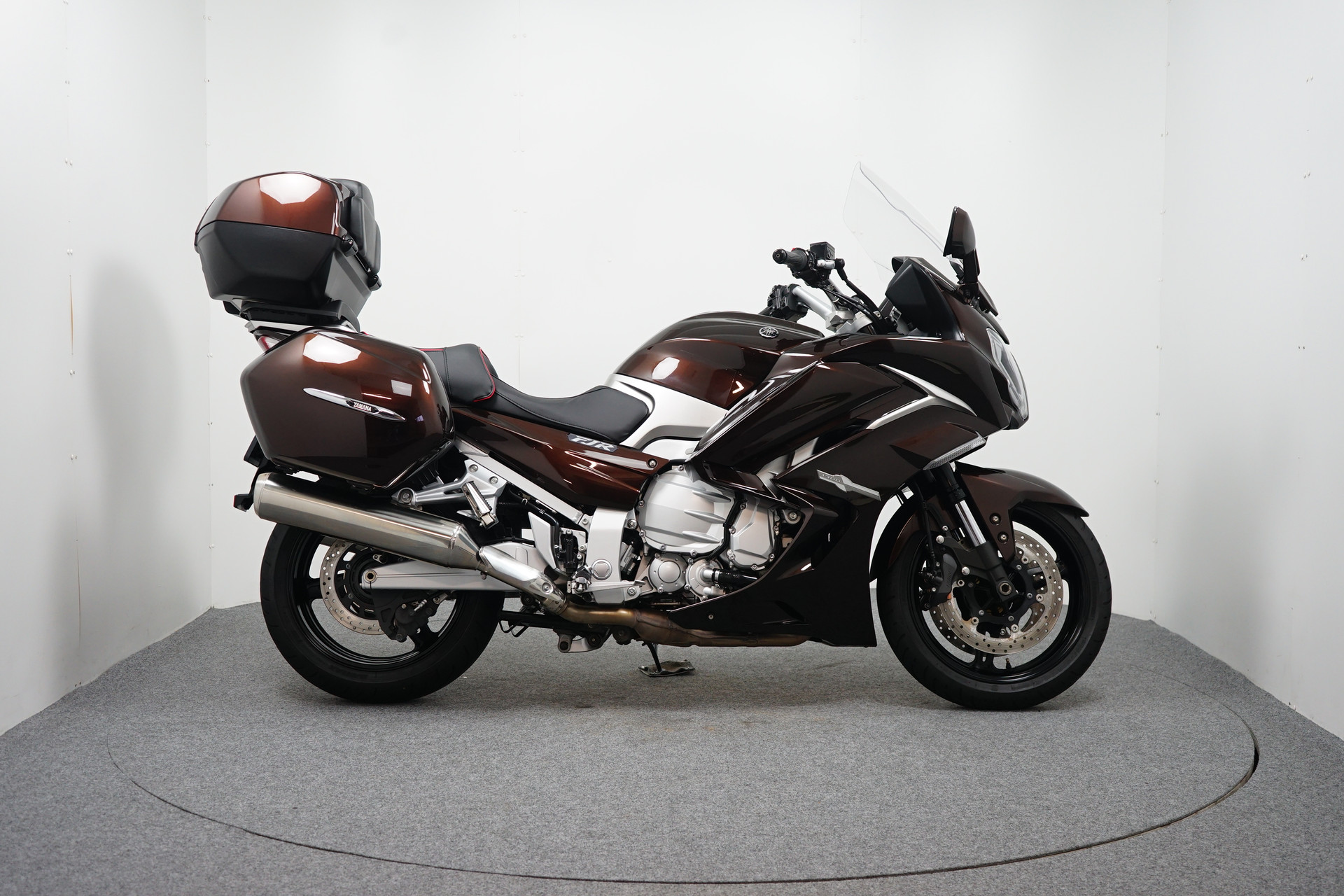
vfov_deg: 31.9
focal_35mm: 42
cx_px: 672
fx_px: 1568
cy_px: 448
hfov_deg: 46.4
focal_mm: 42
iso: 640
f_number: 4.5
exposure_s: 1/60
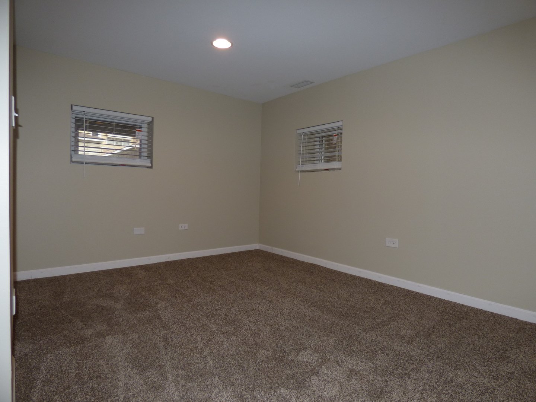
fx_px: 310
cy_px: 201
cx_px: 268
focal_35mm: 20
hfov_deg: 81.7
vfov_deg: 66.0
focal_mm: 3.58
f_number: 2.8
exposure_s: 1/60
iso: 100
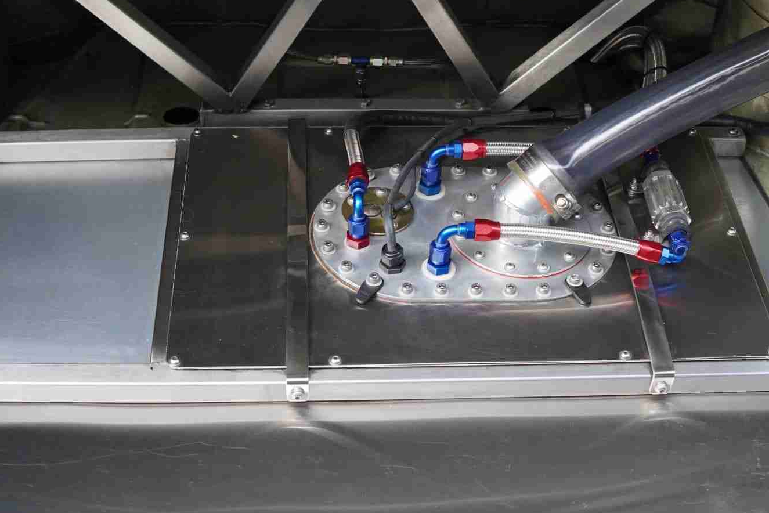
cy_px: 230
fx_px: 1175
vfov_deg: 24.6
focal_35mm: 55
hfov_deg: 36.2
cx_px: 441
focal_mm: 30
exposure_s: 1/160
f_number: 4
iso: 800
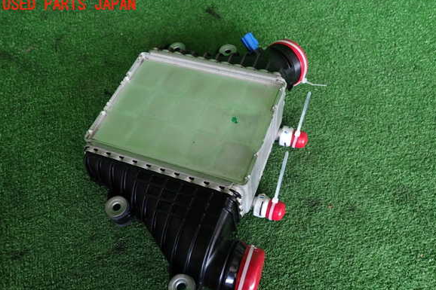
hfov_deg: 67.4
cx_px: 225
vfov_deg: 47.8
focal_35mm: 27
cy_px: 165
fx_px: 327
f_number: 2
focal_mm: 4.5
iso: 125
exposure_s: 1/60
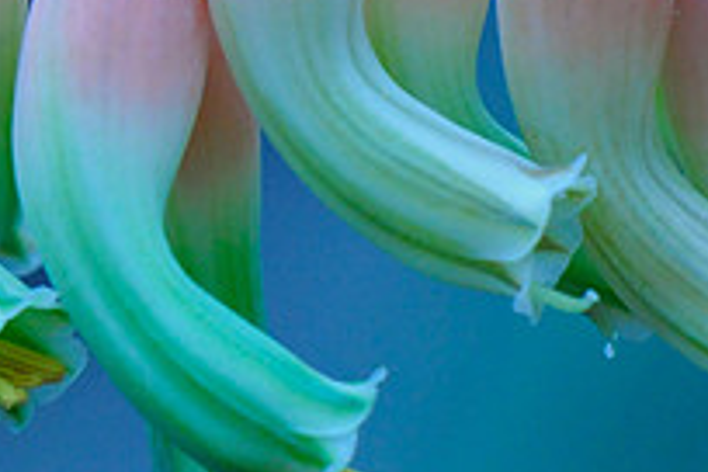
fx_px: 8799
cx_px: -257
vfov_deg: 3.1
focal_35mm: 447
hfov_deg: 4.6
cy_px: 144
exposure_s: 1/400
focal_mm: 105
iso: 1000
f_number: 10
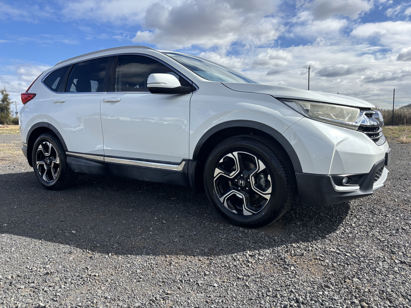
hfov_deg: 67.3
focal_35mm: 26
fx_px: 309
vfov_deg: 53.1
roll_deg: +1.3
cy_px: 154
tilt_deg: -6.2
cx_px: 206
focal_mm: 5.96
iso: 50
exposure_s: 1/3021
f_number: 1.6
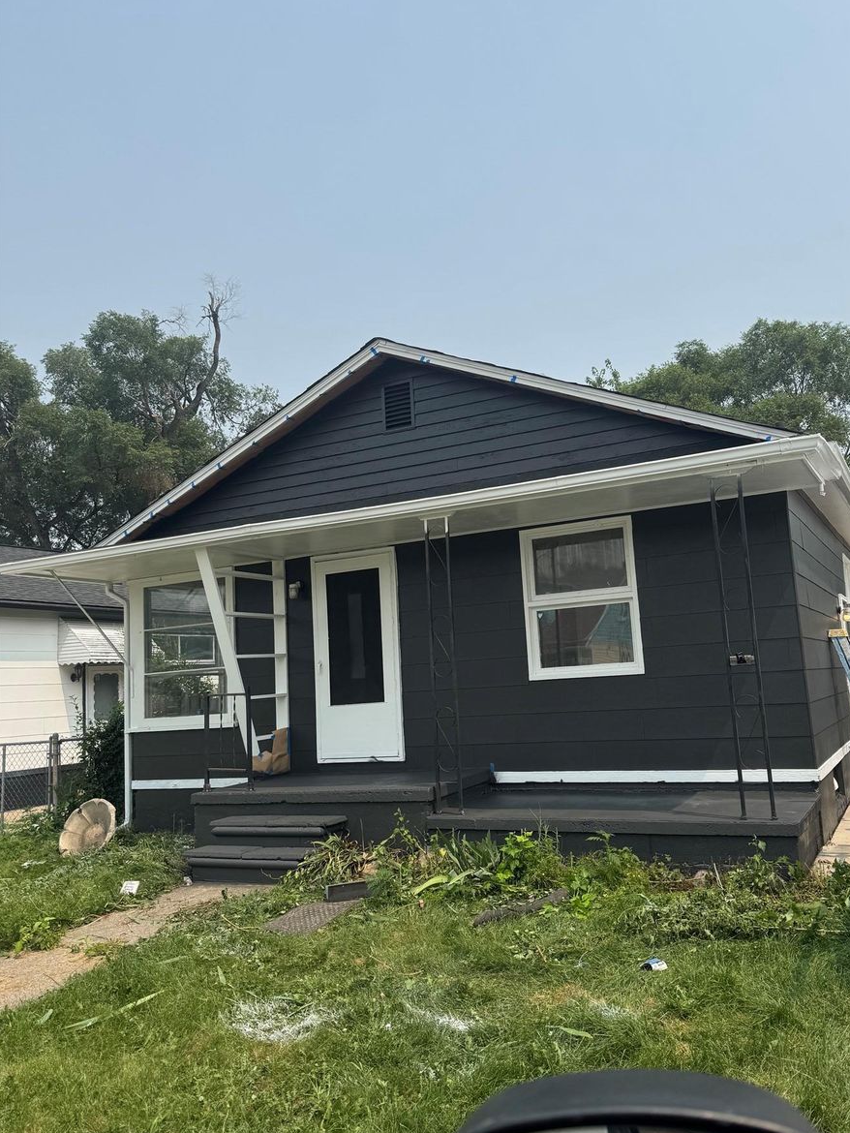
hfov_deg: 49.6
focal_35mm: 28
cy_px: 564
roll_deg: +1.4
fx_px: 916
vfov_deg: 63.4
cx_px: 490
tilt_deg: +6.4
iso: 80
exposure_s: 1/6410
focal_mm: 6.76
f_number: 1.78
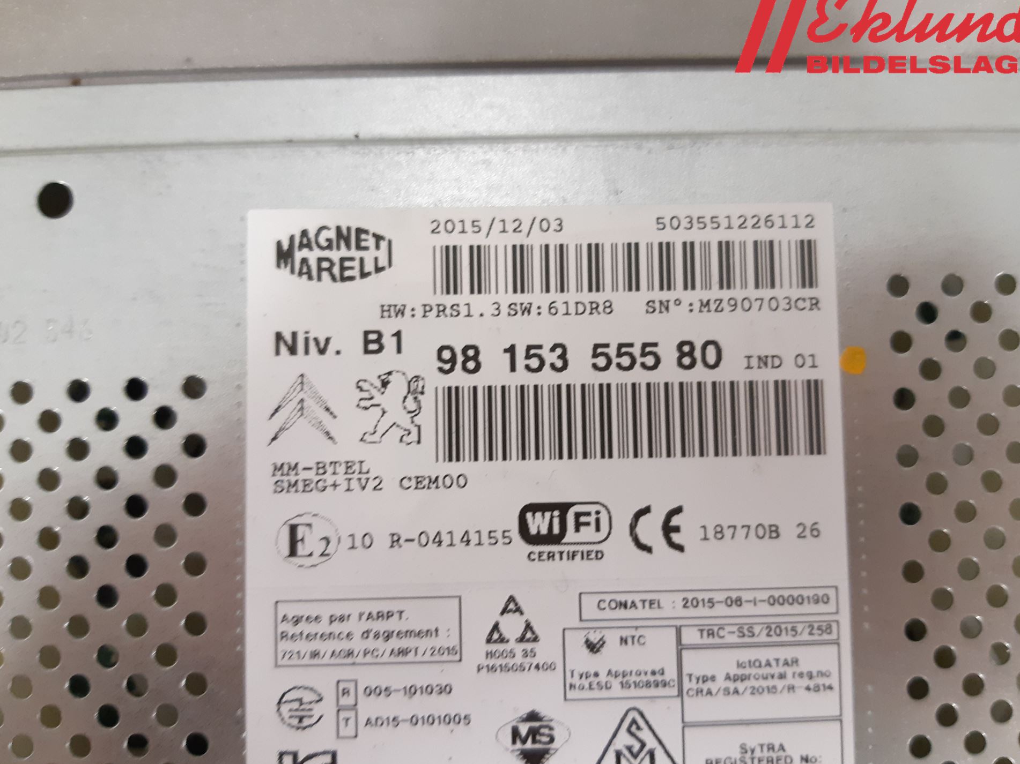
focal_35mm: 28
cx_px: 515
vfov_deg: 49.7
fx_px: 825
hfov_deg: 63.4
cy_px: 394
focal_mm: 3.93
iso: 250
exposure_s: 1/33
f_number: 1.7
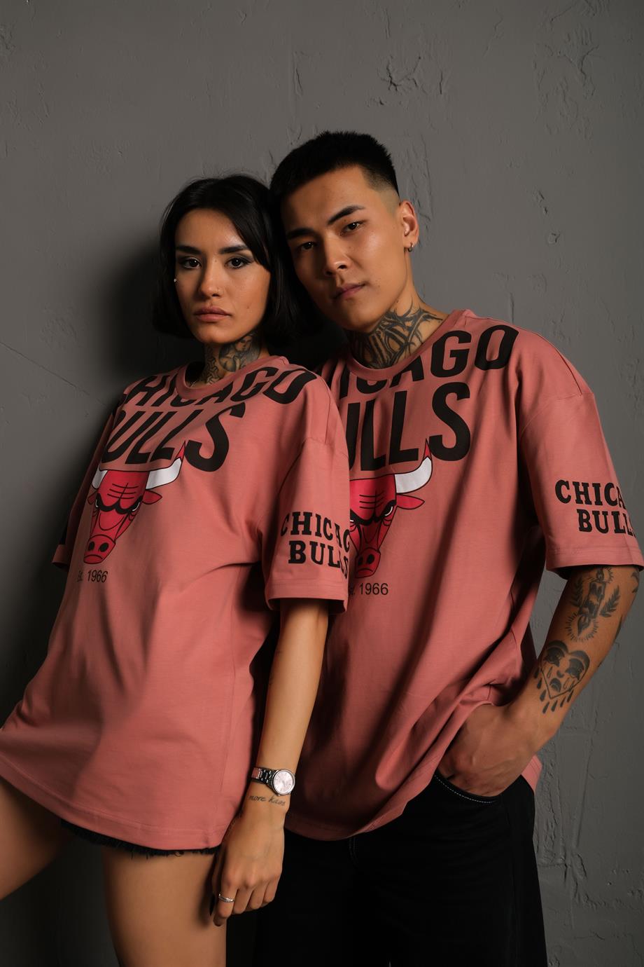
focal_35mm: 33
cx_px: 322
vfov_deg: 57.2
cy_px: 484
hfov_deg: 40.0
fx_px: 885
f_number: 5
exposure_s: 1/160
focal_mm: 22.3
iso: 160
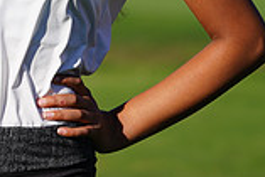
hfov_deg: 2.9
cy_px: -109
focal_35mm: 698
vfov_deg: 2.0
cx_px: -37
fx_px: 5143
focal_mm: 189
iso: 100
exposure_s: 1/640
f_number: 5.6
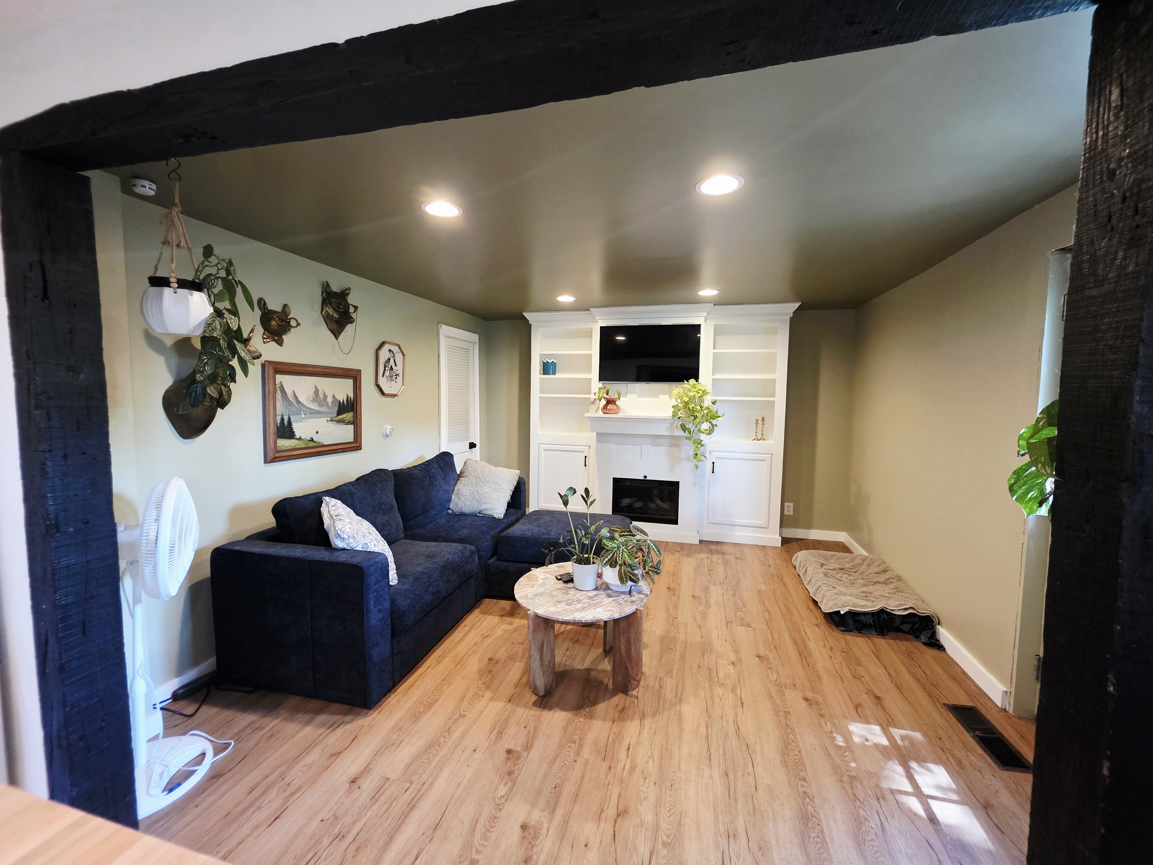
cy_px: 432
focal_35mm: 13
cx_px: 576
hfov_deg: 106.2
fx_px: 433
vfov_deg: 89.9
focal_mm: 2.2
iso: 500
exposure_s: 1/60.2
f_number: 1.9
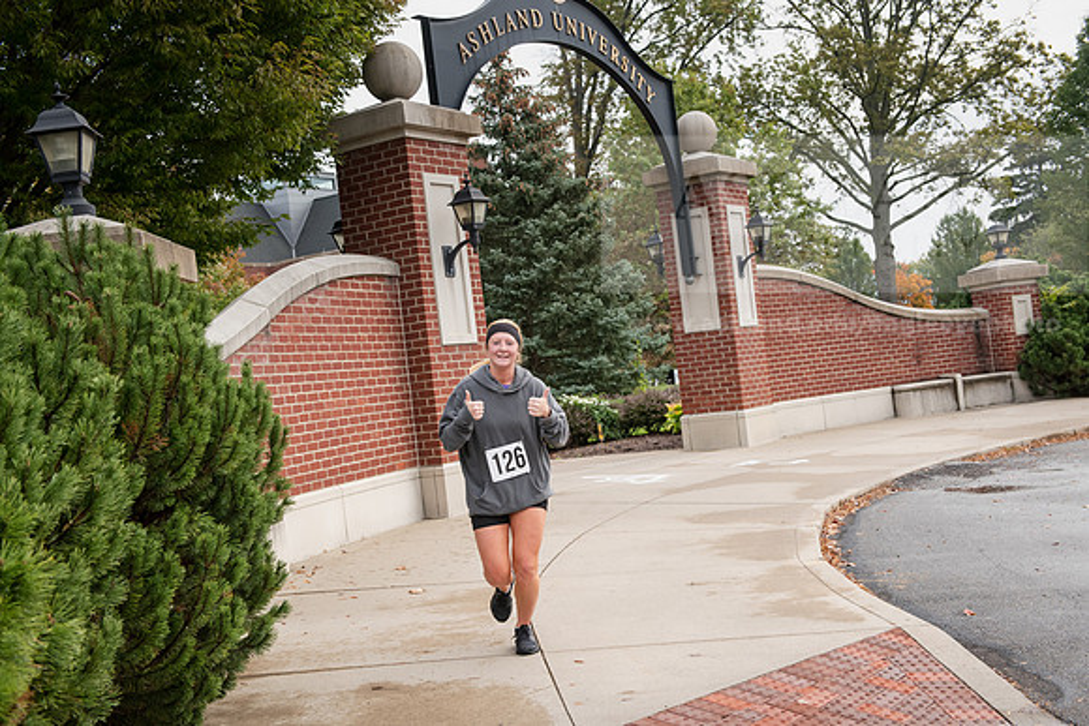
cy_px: 363
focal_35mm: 44
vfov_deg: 30.5
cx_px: 544
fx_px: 1331
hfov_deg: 44.5
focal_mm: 44
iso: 500
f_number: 5.6
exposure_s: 1/400
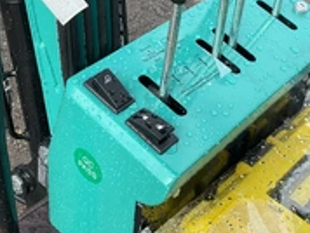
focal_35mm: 65
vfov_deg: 22.4
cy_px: 57
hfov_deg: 29.7
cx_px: 185
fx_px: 583
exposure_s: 1/674
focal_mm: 3
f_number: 1.8
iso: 25
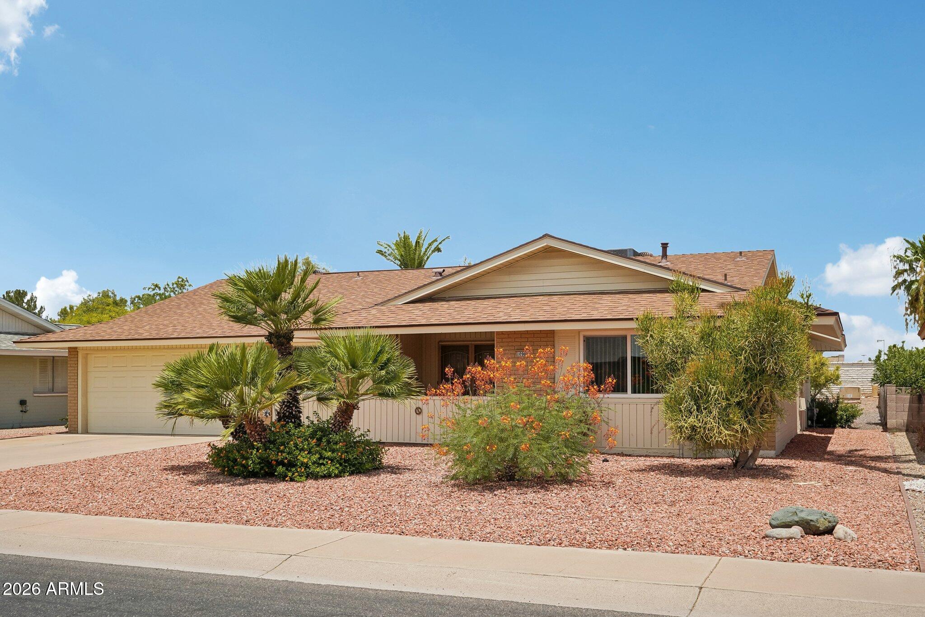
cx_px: 462
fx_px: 899
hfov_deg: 54.4
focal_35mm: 35
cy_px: 308
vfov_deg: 37.8
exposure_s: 1/1600
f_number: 8
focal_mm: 35
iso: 400
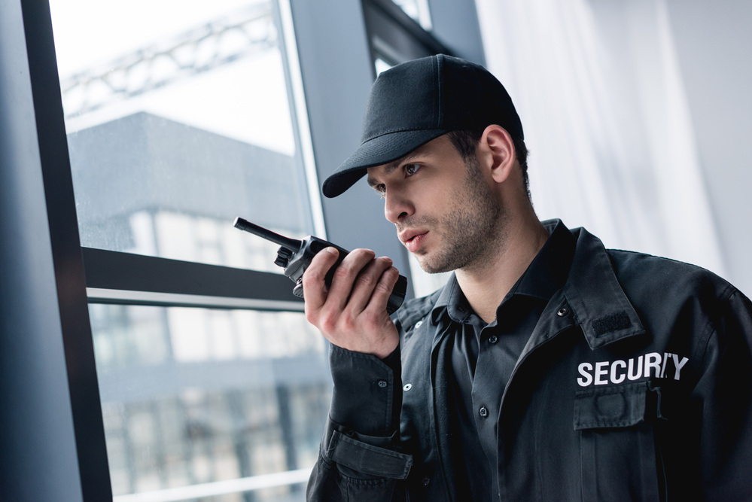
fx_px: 1045
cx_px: 376
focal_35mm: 50
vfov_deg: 27.0
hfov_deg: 39.6
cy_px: 251
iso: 320
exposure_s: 1/200
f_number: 3.2
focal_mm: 50
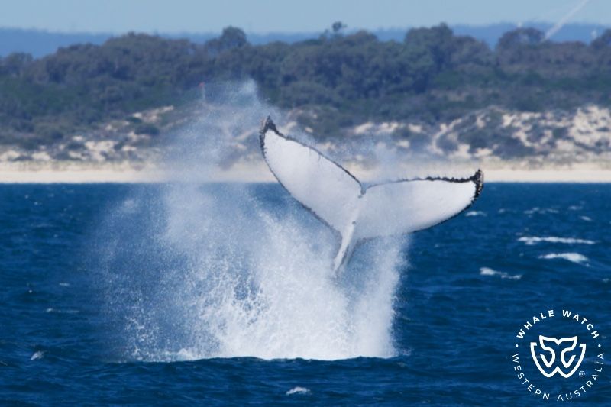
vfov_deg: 2.6
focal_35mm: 524
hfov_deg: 3.9
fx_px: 8891
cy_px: 204
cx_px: 306
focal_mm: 524
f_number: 8
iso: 800
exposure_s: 1/3200
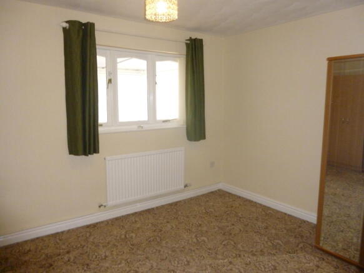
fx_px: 263
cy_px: 136
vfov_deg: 54.9
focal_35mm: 25
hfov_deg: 69.4
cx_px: 182
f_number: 3.1
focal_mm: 4.5
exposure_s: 1/60
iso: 400
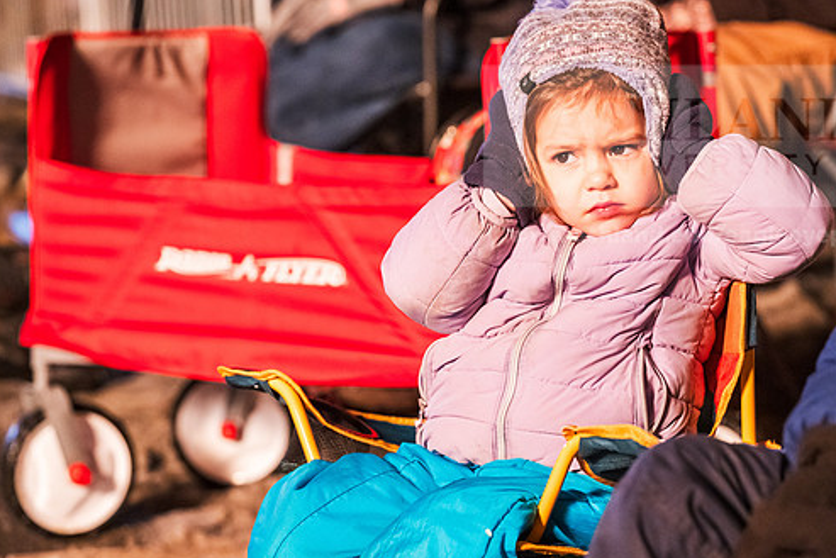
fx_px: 2625
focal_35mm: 113
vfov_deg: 12.1
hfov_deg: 18.1
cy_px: 271
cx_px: 432
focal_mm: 96
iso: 4000
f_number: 3.5
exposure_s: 1/250
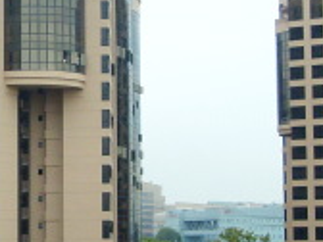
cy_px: 123
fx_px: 1316
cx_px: -62
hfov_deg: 13.6
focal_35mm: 141
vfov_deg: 10.5
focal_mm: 7.2
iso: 80
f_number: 3
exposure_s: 1/350
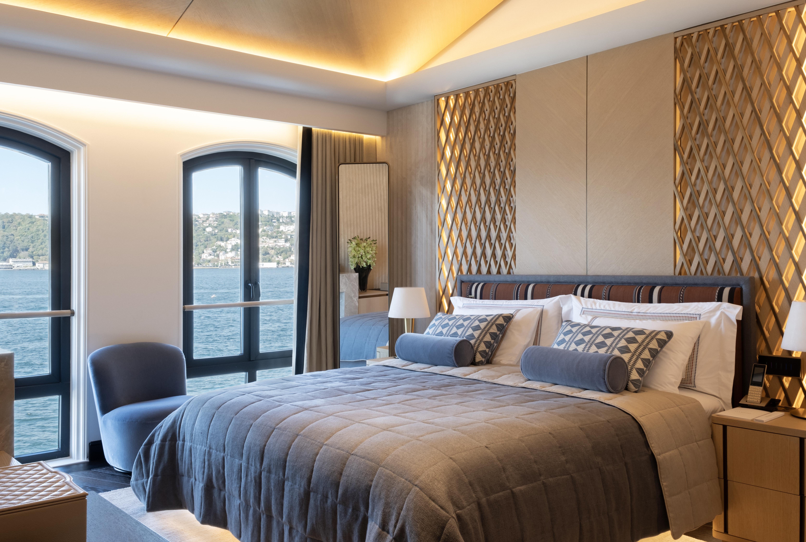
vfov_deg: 42.6
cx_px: 403
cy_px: 271
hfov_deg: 60.1
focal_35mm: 31
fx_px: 696
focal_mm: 20.6
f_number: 13
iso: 320
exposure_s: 1/4
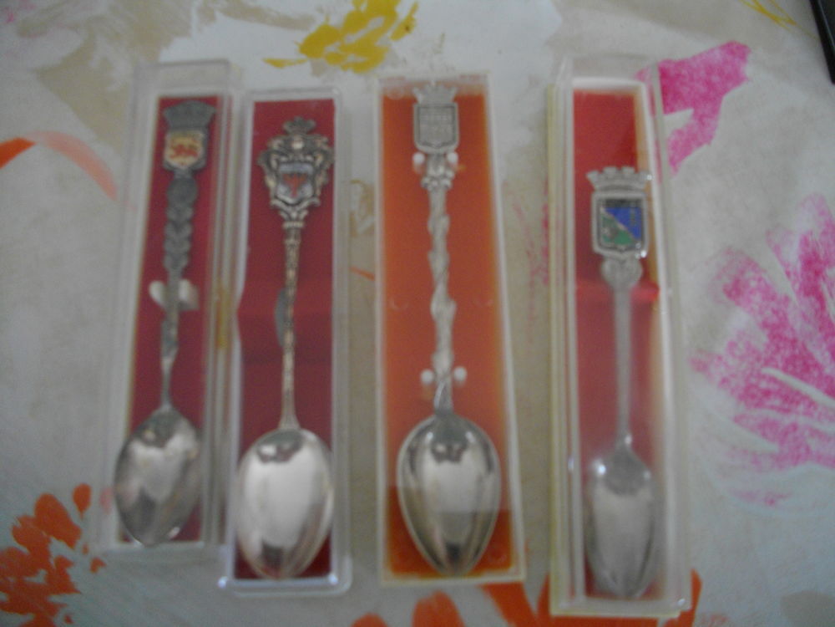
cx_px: 418
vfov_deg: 44.2
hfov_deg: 56.8
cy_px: 314
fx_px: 772
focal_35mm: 32
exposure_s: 1/100
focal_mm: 5.7
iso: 200
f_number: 2.9
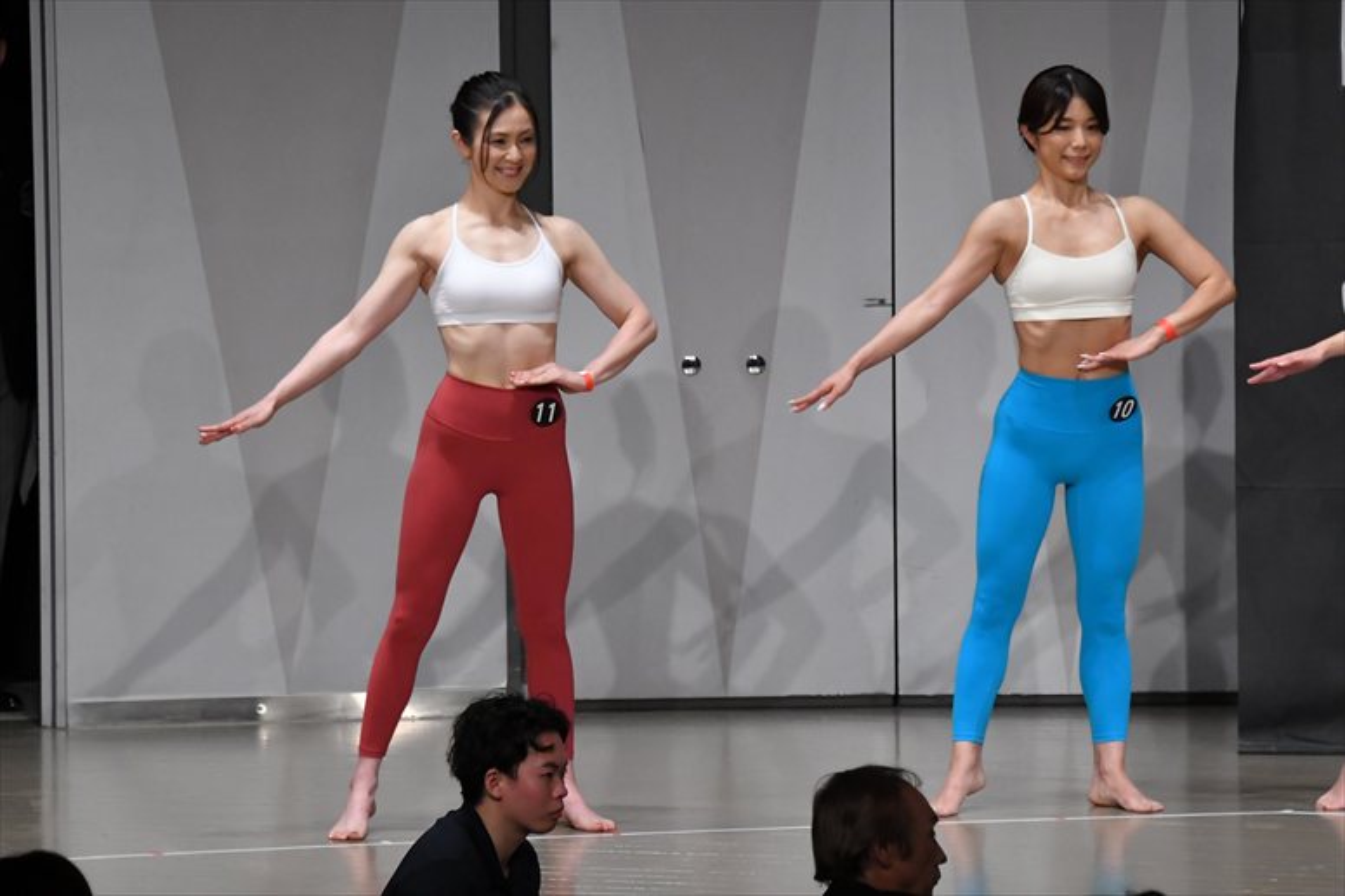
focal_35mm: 225
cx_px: 672
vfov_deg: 6.1
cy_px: 448
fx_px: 8402
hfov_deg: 9.2
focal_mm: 150
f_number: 5.6
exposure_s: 1/400
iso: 4000
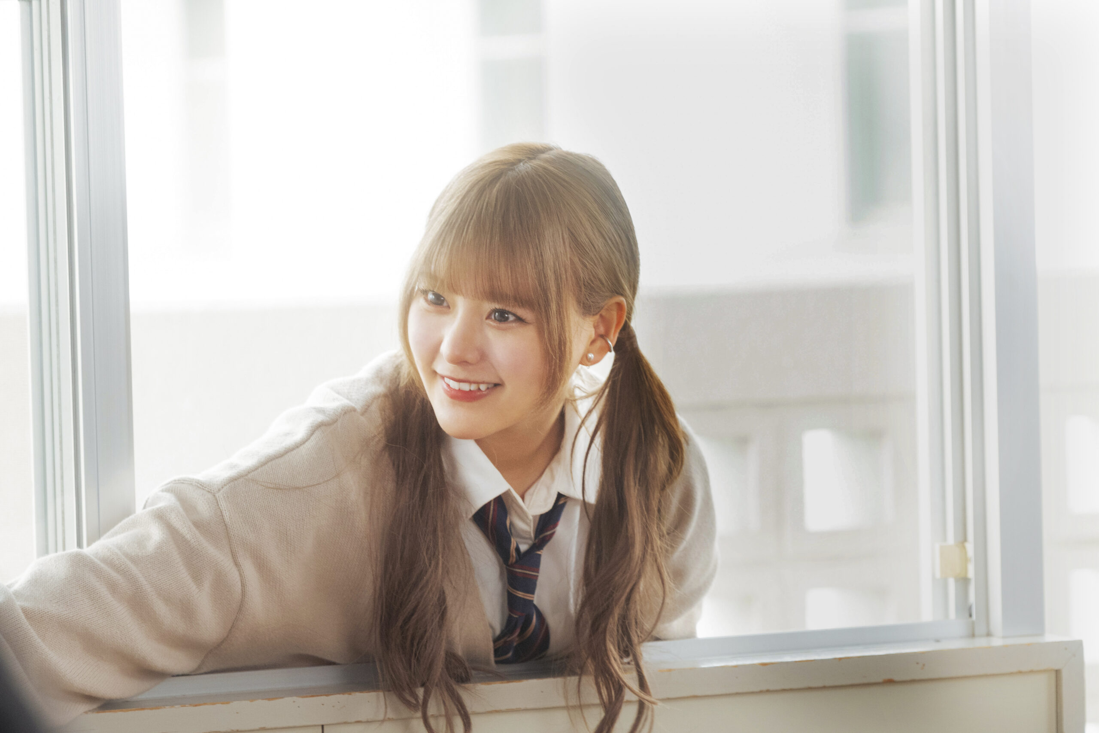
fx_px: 5251
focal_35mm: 172
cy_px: 366
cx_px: 550
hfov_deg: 11.9
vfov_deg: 8.0
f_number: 5
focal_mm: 115
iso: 1600
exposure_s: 1/80
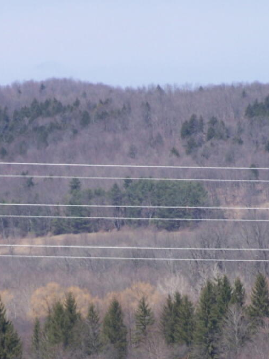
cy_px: 352
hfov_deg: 4.3
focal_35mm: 344
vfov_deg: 5.7
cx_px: 105
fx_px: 3565
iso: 80
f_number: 3.2
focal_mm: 28
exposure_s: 1/1000
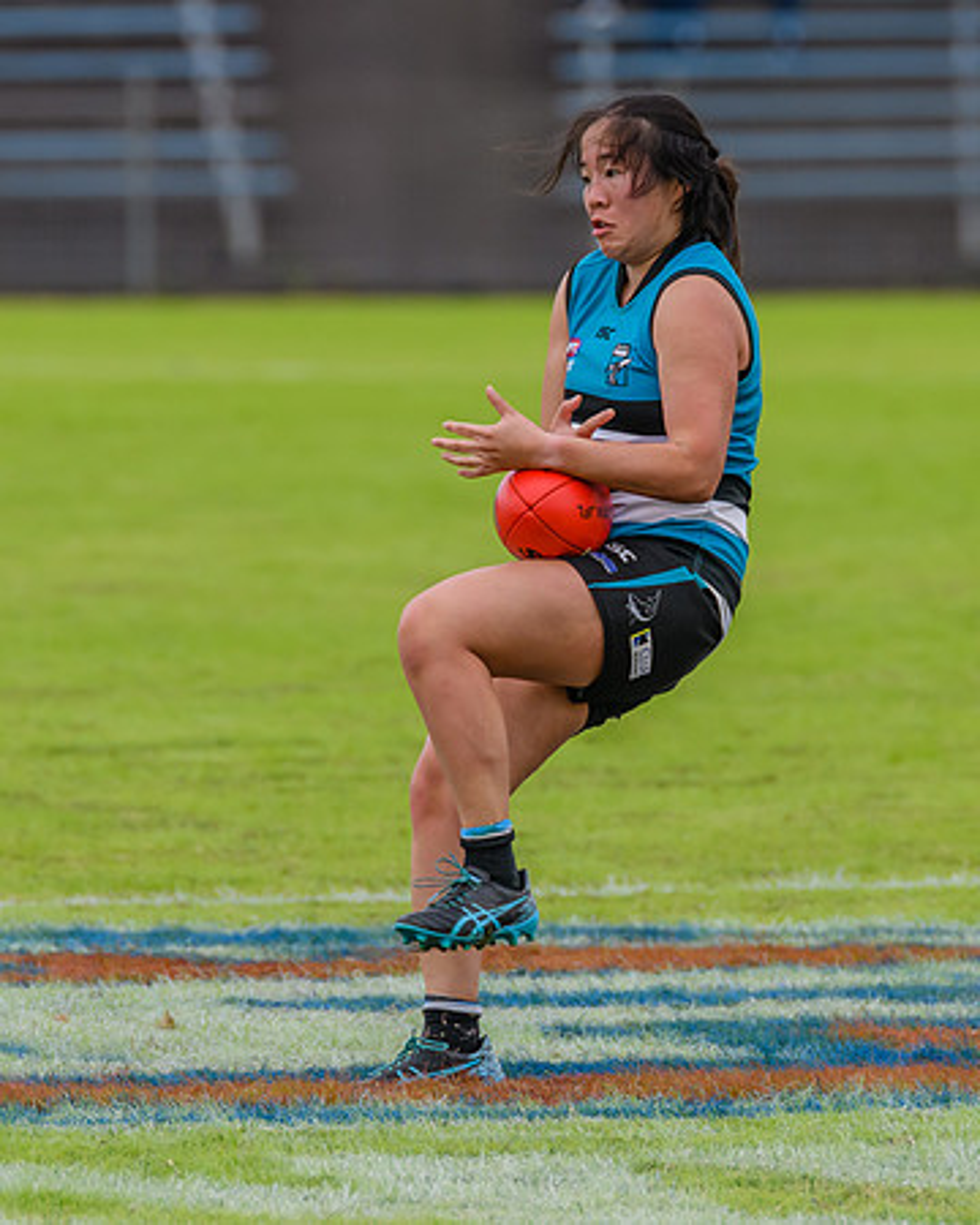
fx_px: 32205
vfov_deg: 2.2
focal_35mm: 888
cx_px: 600
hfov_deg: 1.7
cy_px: 335
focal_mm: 420
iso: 800
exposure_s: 1/2000
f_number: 5.6
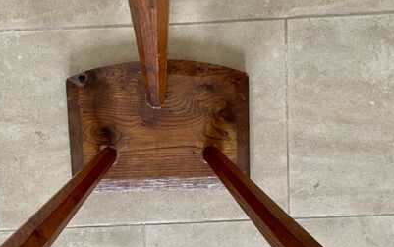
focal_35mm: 44
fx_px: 473
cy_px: 140
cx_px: 161
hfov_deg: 45.1
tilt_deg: -84.3
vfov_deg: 29.2
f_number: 1.6
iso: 200
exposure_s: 1/60
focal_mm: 4.2
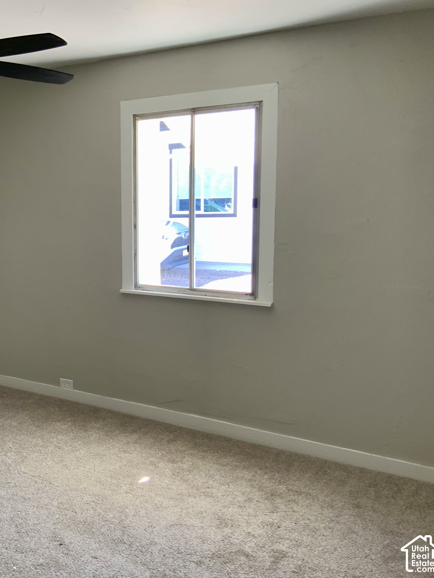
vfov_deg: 47.9
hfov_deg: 35.1
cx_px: 62
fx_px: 652
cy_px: 289
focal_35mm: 39
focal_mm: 3
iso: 40
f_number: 1.8
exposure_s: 1/60
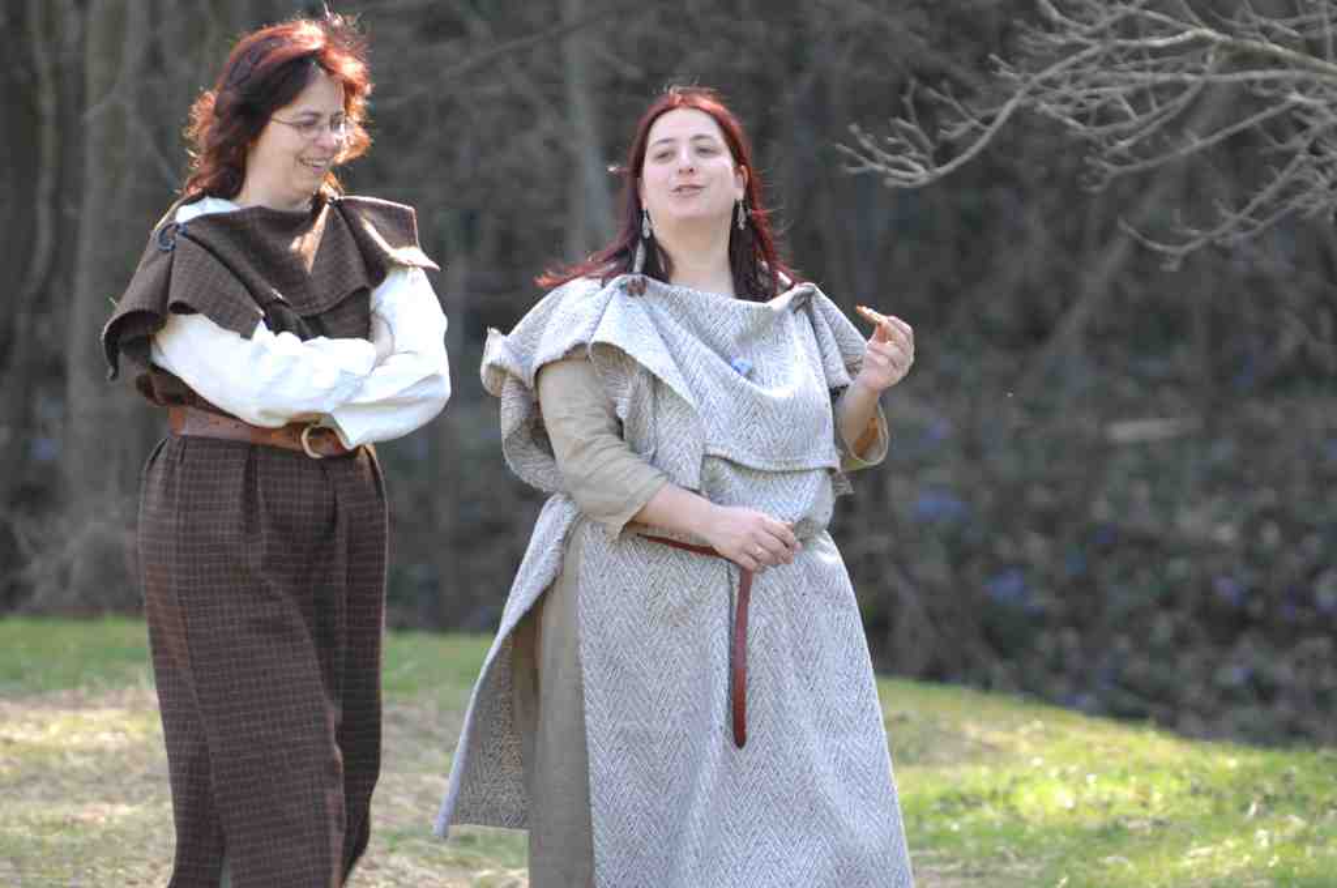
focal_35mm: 300
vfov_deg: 4.6
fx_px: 11127
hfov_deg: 6.9
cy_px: 444
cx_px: 668
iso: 200
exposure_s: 1/180
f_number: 3.5
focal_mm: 200
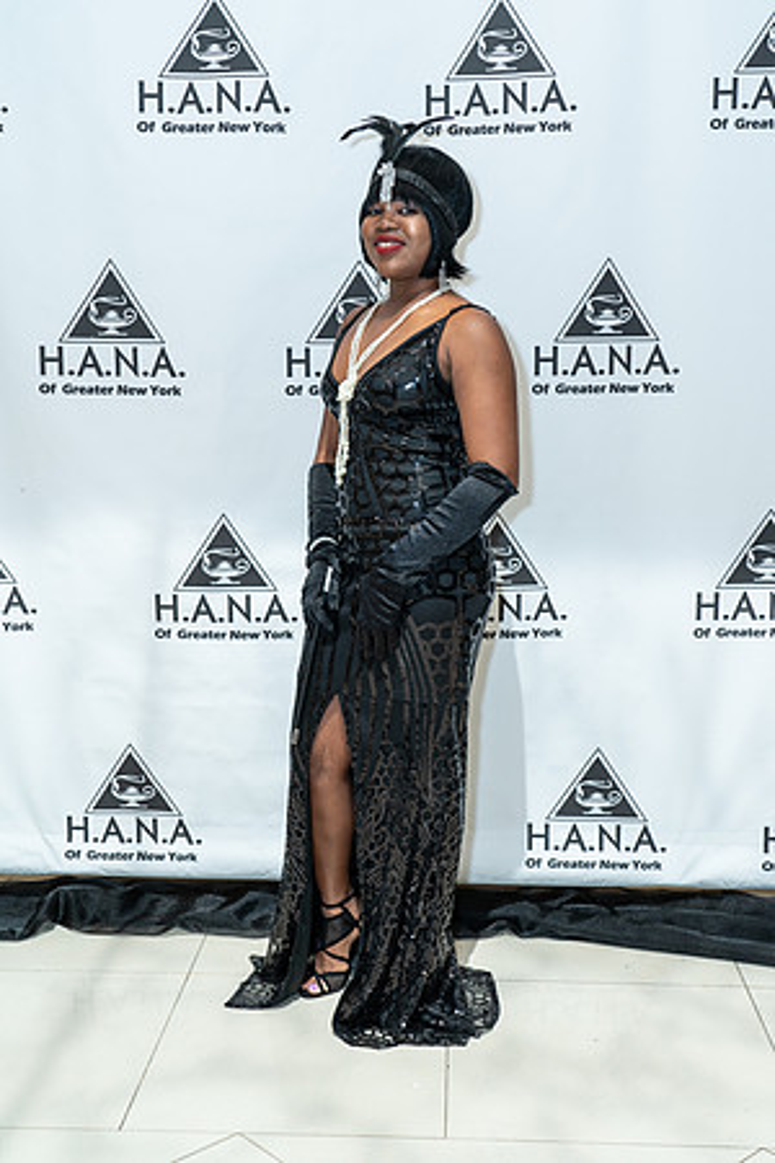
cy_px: 582
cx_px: 388
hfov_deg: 31.9
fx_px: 1356
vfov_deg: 46.4
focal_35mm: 42
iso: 800
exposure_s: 1/160
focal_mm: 42
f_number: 5
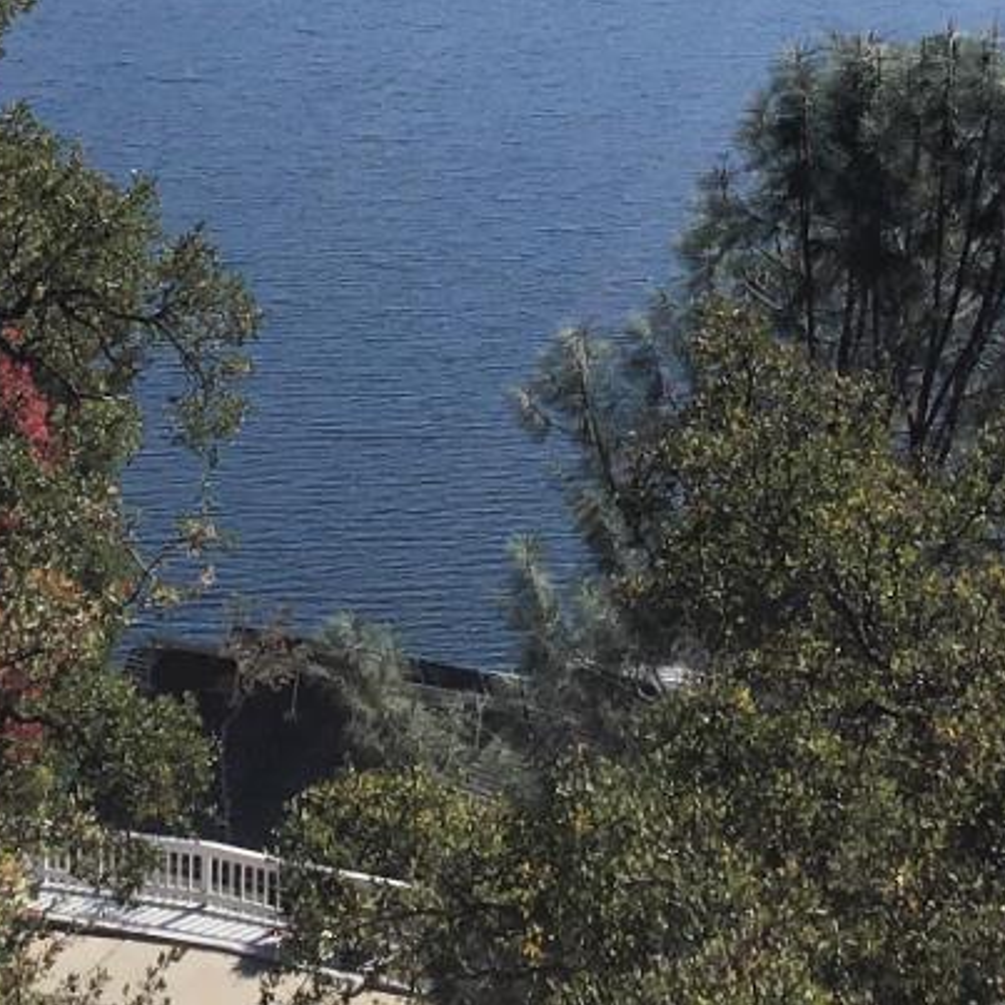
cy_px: -183
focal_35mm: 102
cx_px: 556
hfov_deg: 17.1
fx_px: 3350
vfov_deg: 16.4
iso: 25
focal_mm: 3.3
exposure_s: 1/1894
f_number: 2.4
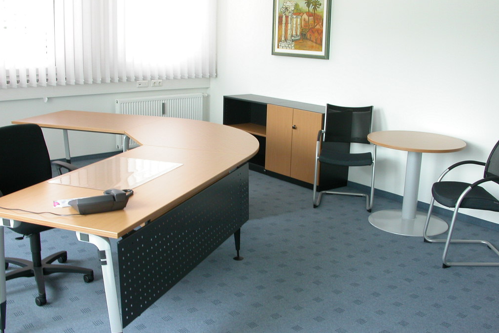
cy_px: 161
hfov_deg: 48.5
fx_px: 554
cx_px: 249
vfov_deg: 33.4
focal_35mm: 40
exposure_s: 1/12.4
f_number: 4.2
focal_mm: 7.85
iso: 100
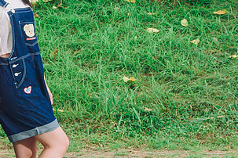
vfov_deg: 5.9
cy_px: 90
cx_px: -64
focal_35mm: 232
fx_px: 1534
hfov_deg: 8.7
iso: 400
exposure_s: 1/50
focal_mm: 90
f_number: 5.6
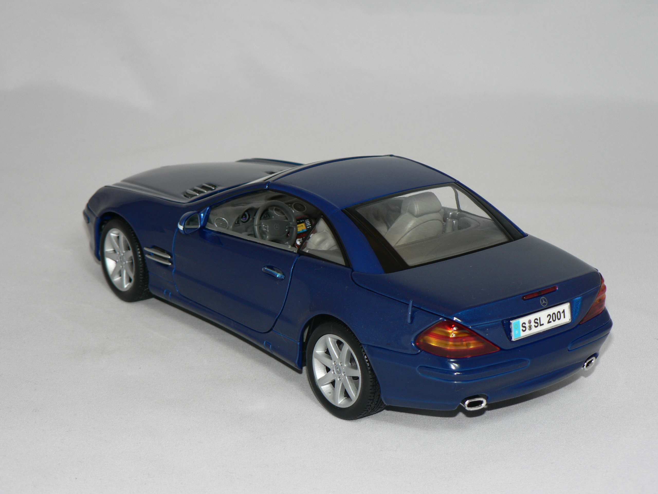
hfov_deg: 23.3
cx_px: 329
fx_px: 1597
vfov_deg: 17.6
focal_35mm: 84
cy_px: 247
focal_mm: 14
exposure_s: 1/60
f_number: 3.2
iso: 80
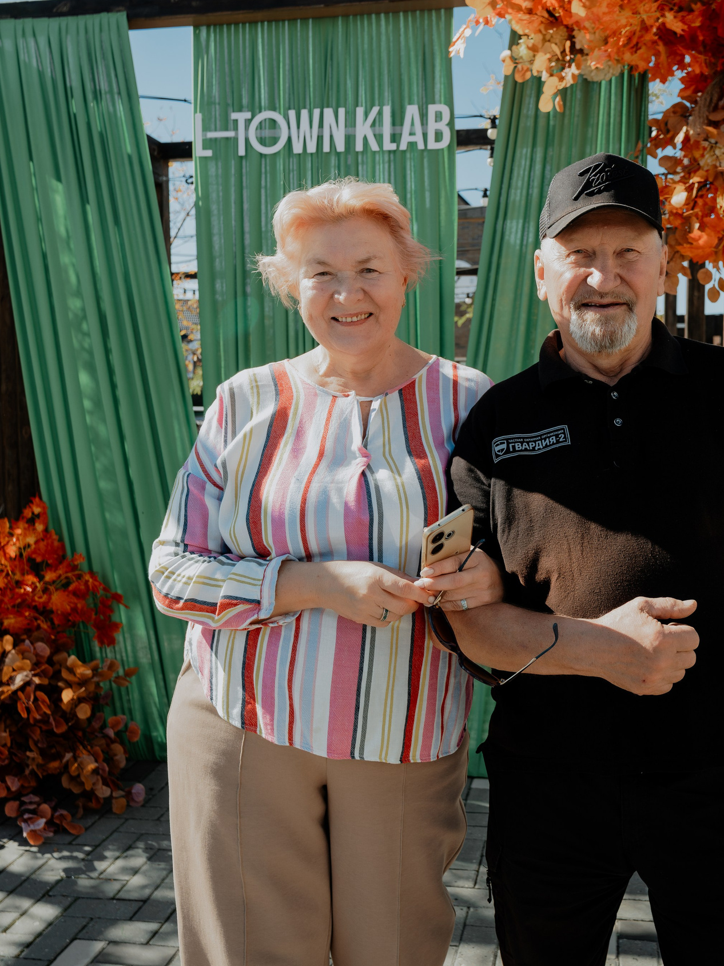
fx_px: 976
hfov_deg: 40.4
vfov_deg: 52.6
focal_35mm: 35
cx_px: 453
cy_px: 486
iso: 100
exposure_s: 1/320
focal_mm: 24
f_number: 4
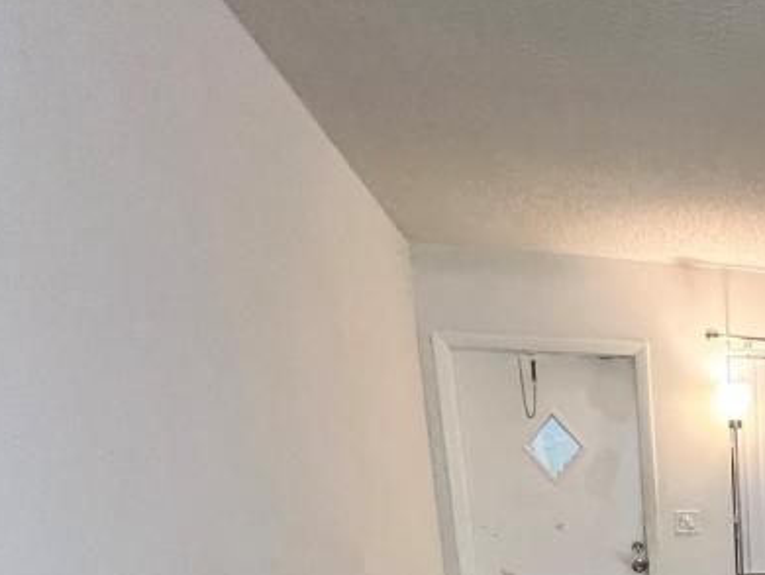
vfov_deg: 35.9
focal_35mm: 32
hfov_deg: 42.6
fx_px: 708
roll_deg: +1.6
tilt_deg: -12.0
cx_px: 867
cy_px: 667
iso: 640
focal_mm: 1.57
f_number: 1.8
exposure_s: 1/60
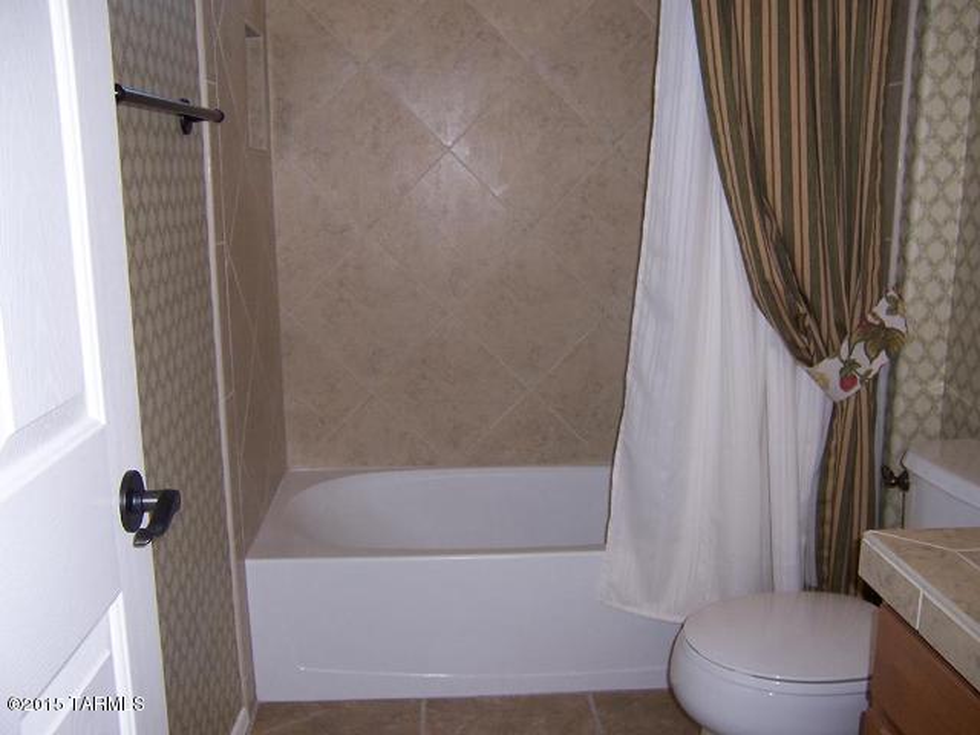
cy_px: 368
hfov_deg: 55.4
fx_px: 934
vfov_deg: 42.9
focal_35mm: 33
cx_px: 490
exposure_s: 1/60
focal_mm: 5.5
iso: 80
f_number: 2.8
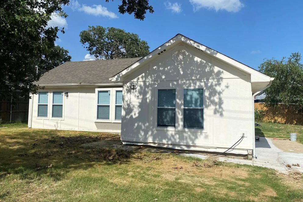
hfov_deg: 65.5
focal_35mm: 28
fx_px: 236
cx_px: 156
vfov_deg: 46.3
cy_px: 90
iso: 32
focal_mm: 4.25
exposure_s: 1/5025
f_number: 1.8
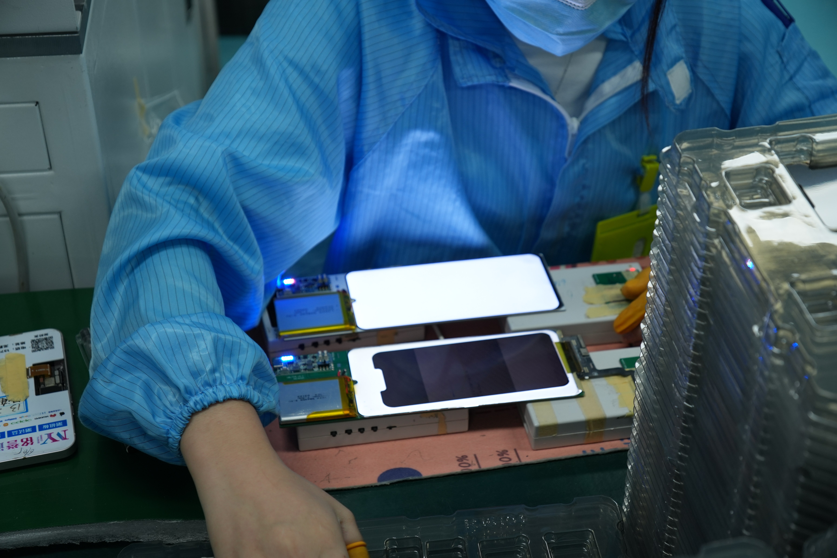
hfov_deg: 34.2
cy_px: 279
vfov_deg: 23.2
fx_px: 1360
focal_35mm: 58
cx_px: 418
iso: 250
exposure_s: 1/60
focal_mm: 39
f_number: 4.5
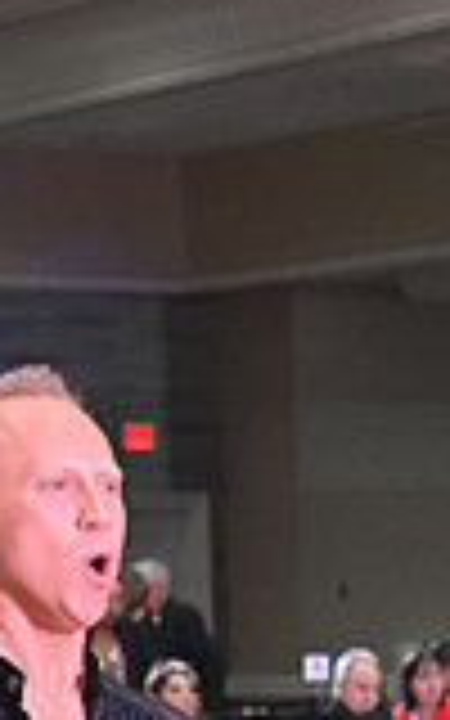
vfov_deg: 10.8
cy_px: 1130
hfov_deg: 7.1
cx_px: 466
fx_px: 3630
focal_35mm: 185
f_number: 4.5
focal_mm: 50
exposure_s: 1/400
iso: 3200
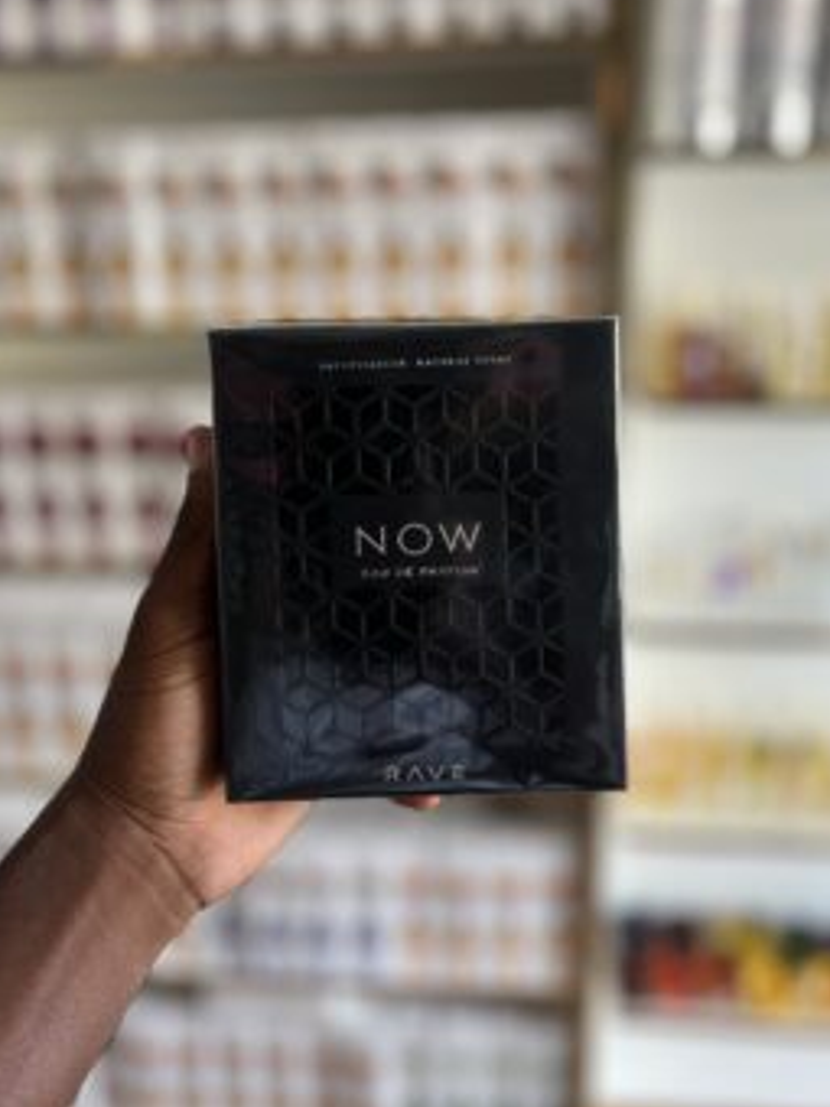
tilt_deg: -13.5
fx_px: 1055
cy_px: 493
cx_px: 394
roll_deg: +0.9
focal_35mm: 33
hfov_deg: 42.9
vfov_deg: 55.2
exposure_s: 1/100
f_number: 1.5
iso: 40
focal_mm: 5.7
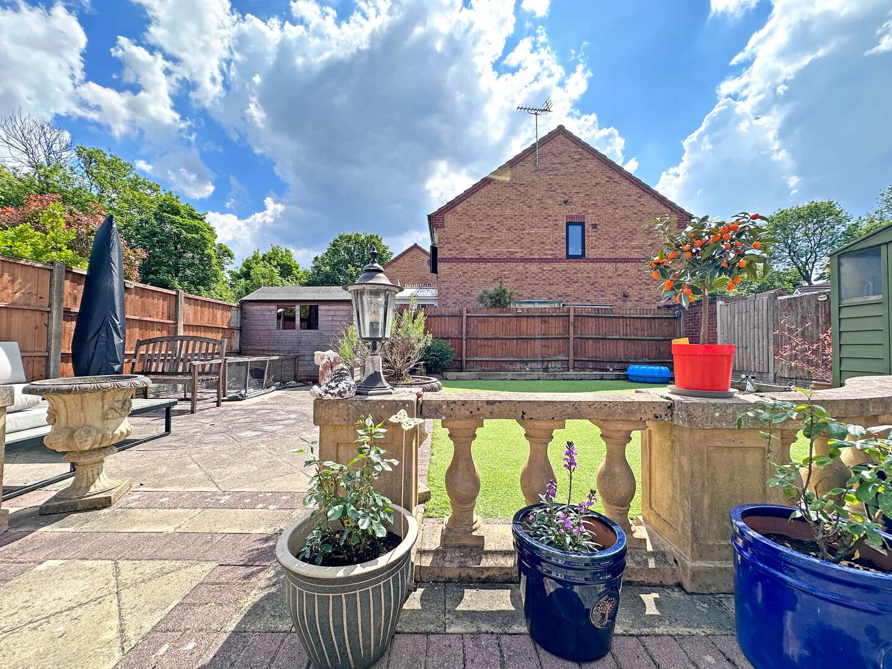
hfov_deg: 102.1
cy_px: 334
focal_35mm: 14
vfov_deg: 85.7
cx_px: 446
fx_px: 361
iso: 50
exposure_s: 1/1233
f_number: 2.2
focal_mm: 2.22
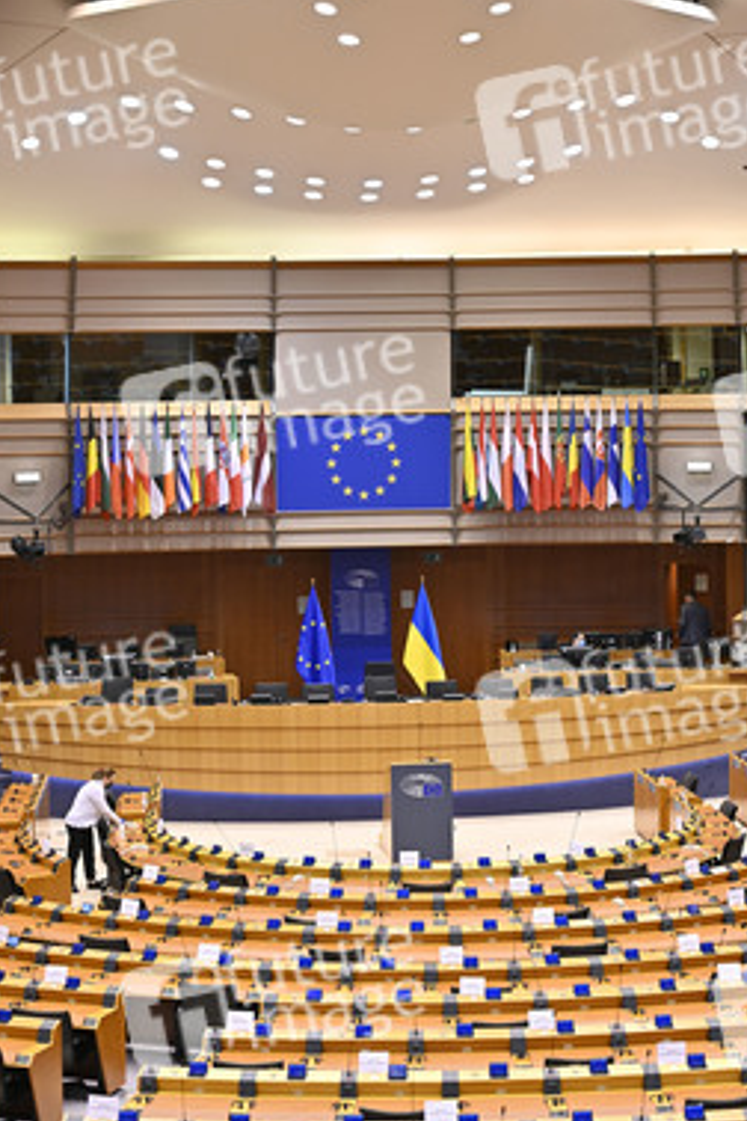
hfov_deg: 18.4
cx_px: 359
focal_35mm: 74
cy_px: 555
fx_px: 2303
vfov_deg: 27.3
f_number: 2.8
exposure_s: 1/250
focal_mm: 70
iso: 800
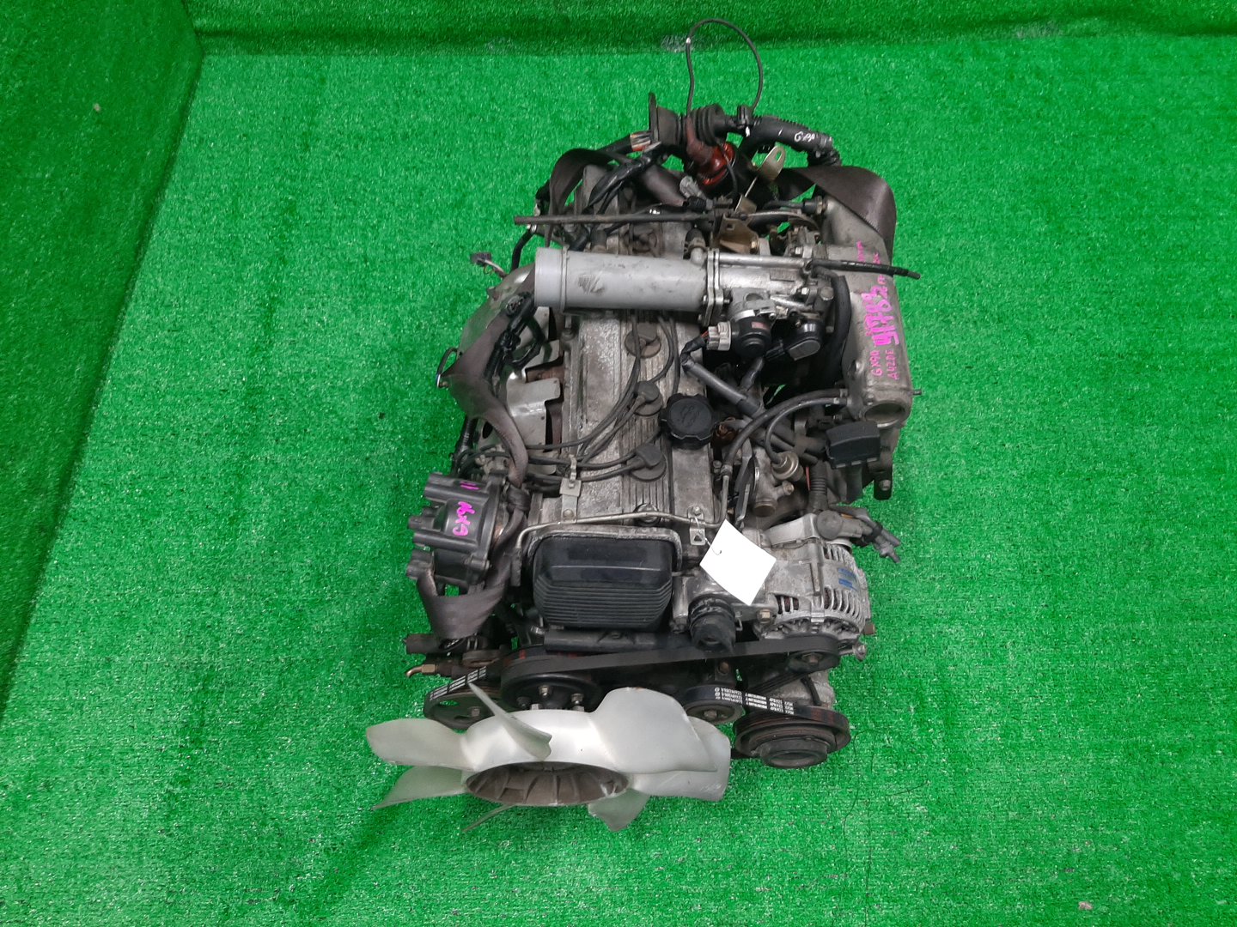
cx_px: 618
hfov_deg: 67.3
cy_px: 464
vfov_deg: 53.1
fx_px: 929
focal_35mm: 26
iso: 137
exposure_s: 1/60
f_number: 1.7
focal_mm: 3.93
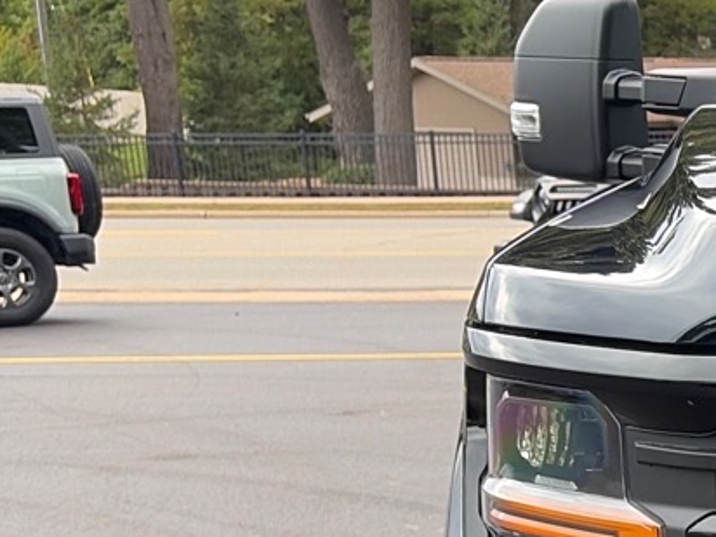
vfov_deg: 14.3
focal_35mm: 101
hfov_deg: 16.3
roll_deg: -0.8
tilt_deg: -13.7
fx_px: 2089
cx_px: 1289
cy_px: 575
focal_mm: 5.96
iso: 50
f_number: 1.6
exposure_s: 1/392
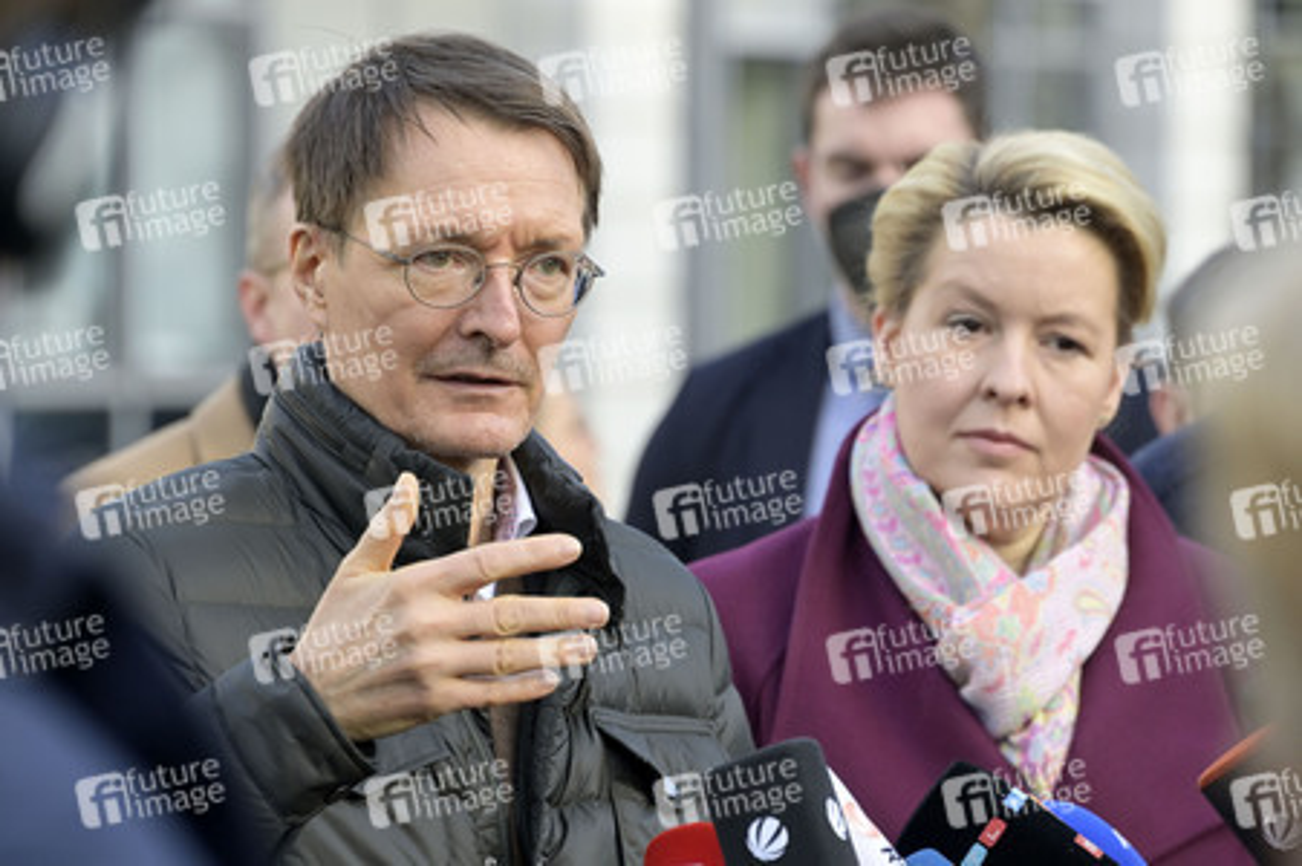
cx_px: 651
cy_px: 433
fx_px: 10842
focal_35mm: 300
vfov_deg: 4.6
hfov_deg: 6.9
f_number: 7.1
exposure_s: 1/400
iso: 2000
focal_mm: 300
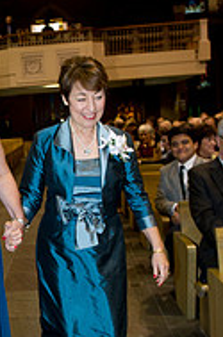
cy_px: 203
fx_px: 579
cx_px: -4
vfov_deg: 32.4
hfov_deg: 21.0
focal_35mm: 62
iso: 1250
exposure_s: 1/60
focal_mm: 26
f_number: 4.5
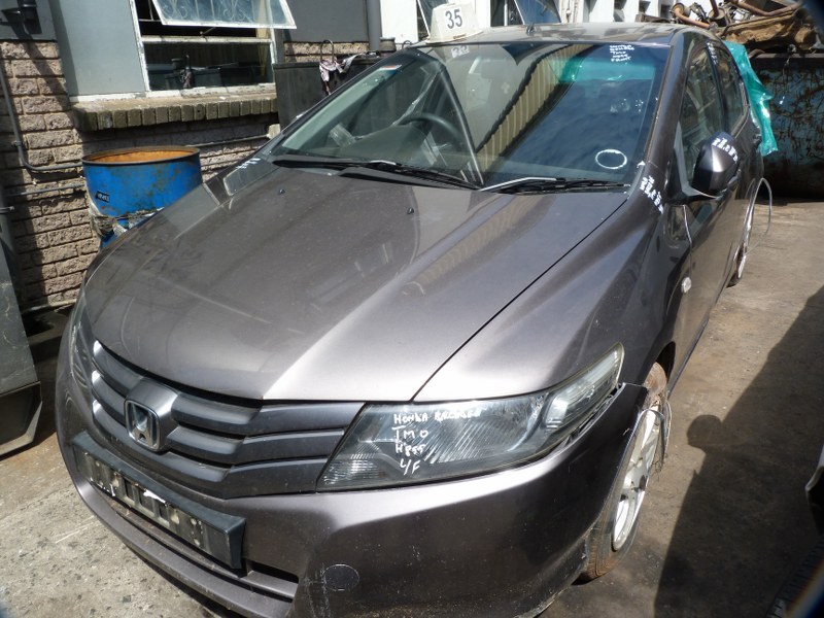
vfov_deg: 54.9
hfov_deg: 69.4
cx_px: 412
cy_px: 309
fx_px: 595
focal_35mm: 25
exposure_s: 1/200
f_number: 5.6
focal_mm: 4.5
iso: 80
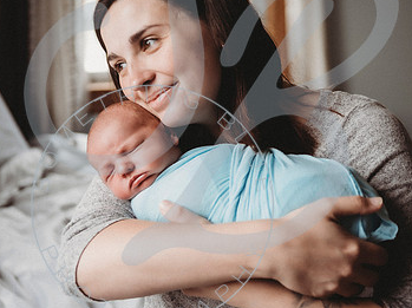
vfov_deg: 20.3
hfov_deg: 27.1
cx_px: 211
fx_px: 856
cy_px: 107
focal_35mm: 72
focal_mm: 45
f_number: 2.8
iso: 400
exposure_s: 1/125
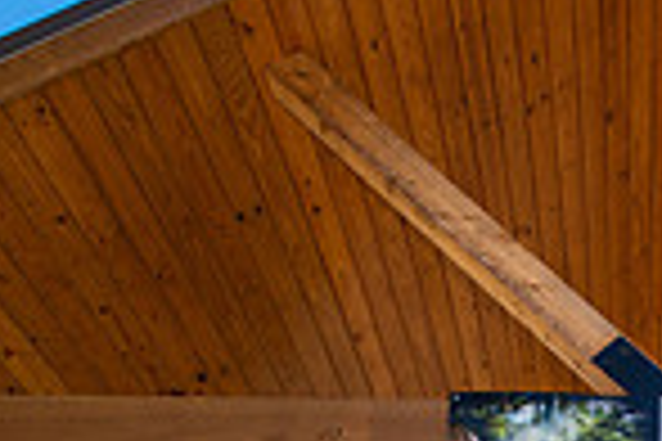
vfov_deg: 17.9
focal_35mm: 67
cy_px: 680
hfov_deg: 27.6
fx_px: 1232
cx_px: 721
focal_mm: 17
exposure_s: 1/125
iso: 100
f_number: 5.6
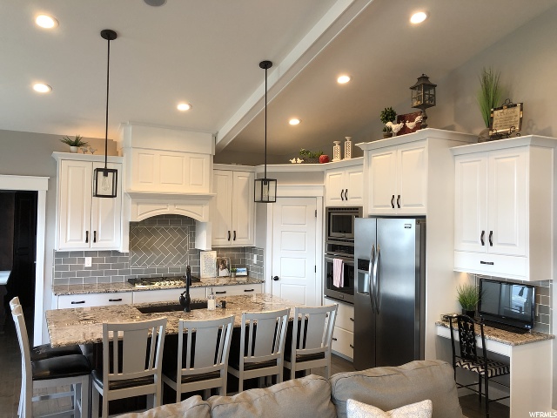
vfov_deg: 49.7
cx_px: 278
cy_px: 209
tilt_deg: +1.4
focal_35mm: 28
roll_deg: -0.4
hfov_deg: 63.4
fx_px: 451
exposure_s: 1/30
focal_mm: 3.99
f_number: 1.8
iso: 32
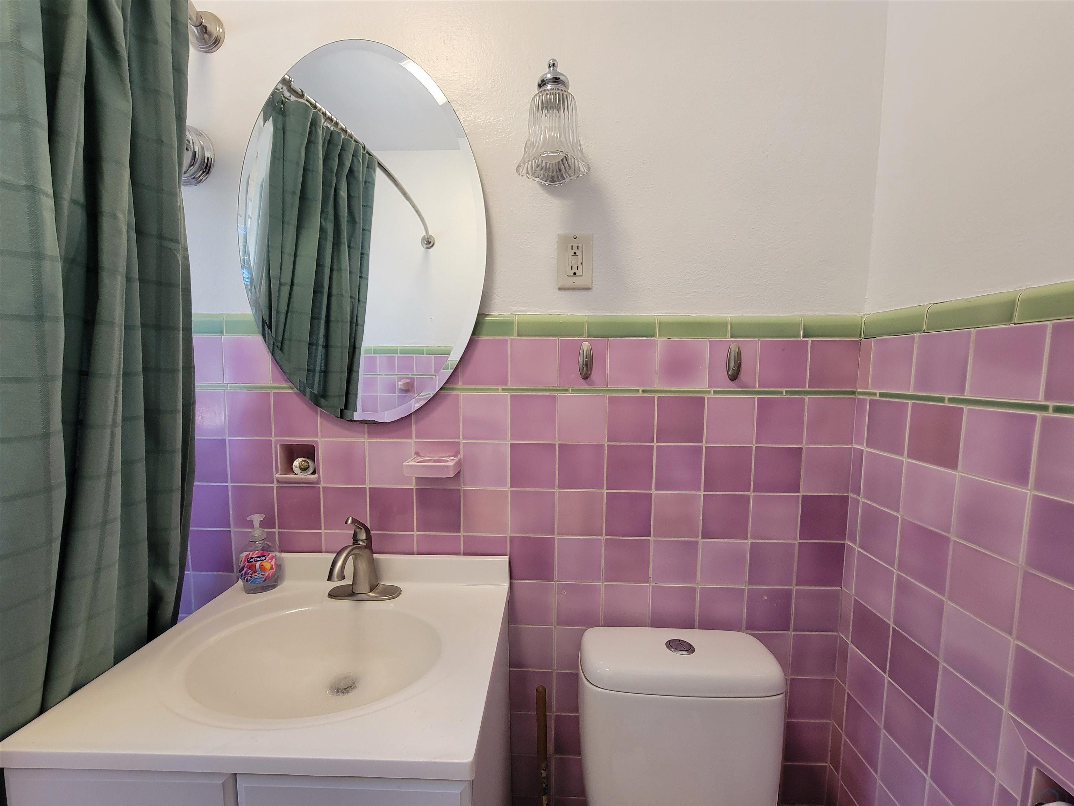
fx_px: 403
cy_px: 403
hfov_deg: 106.2
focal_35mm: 13
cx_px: 537
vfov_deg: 89.9
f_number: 2.2
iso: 125
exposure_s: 1/60
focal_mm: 2.2
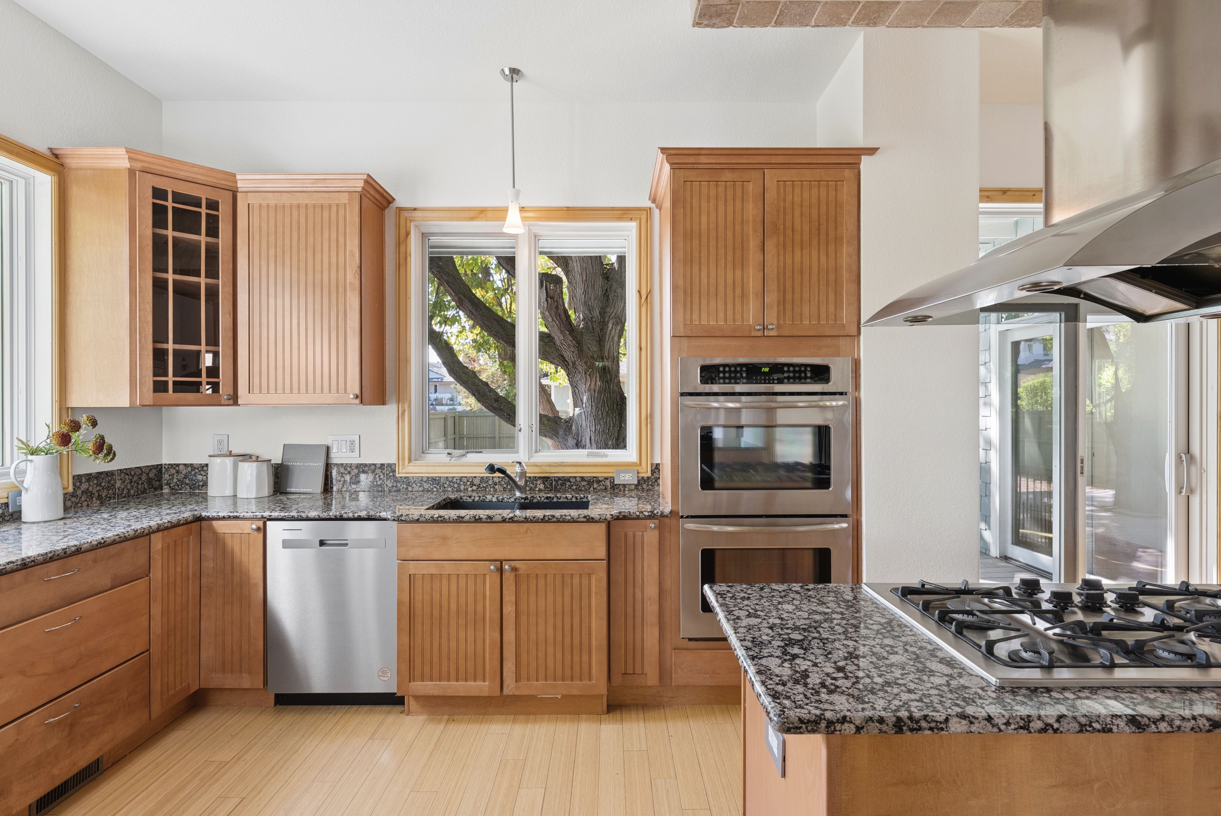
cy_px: 408
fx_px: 611
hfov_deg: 90.0
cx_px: 610
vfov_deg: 67.5
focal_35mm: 18
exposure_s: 1/25
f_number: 8
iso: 500
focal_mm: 18
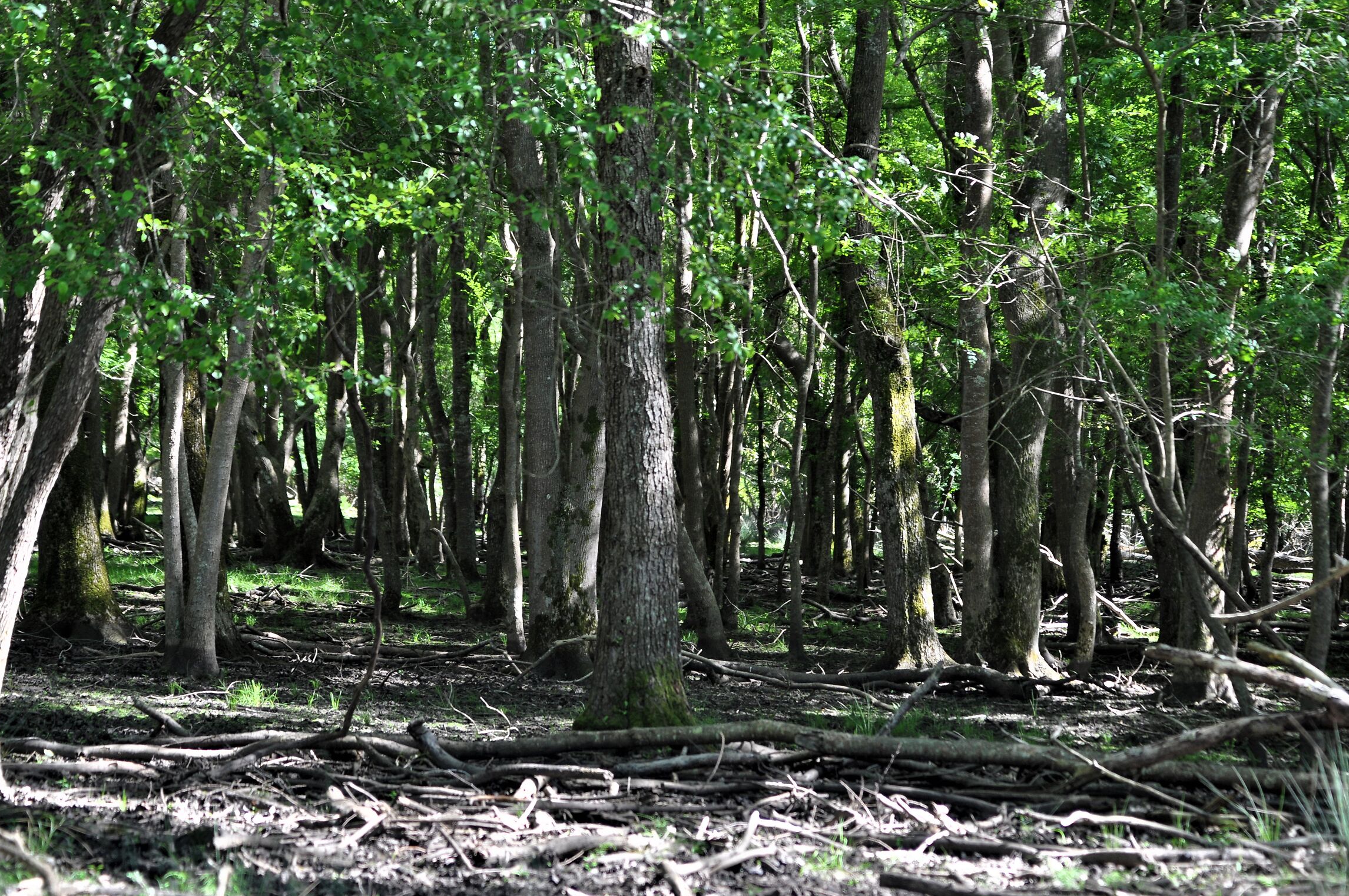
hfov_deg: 18.6
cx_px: 664
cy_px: 430
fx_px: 4117
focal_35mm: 110
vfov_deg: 12.4
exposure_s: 1/250
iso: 450
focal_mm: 70
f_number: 4
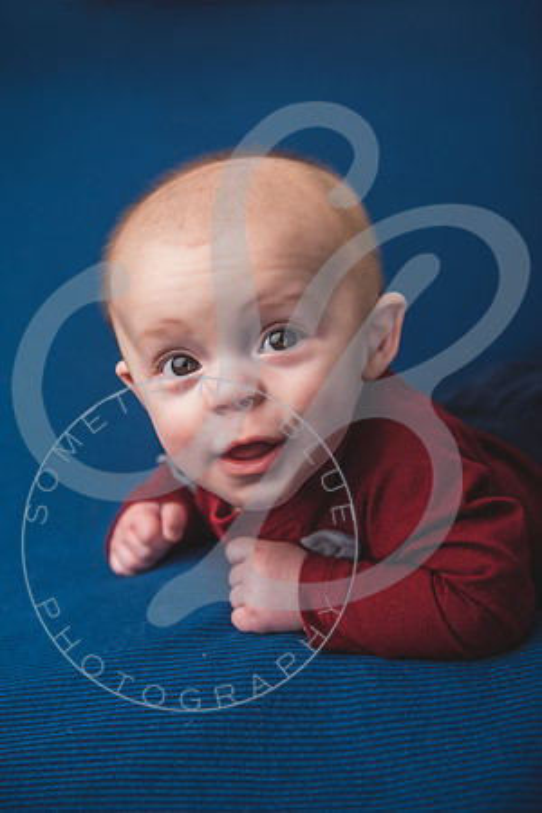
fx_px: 1084
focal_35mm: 48
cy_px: 406
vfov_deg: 41.1
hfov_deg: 28.1
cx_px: 271
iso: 100
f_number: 4
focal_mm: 48
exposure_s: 1/250
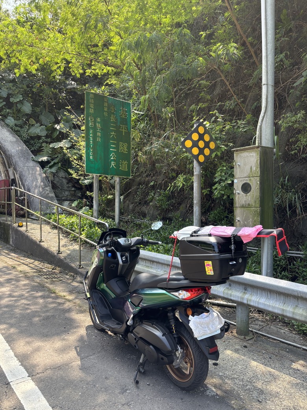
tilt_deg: +1.0
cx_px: 154
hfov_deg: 53.1
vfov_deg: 67.3
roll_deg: -0.9
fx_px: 307
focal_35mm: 26
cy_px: 205
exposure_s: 1/380
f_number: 1.6
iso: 50
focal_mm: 5.96
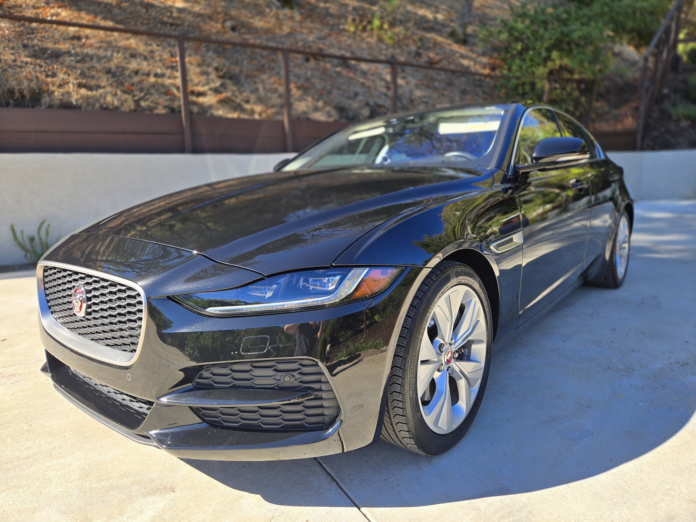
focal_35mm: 23
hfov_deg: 73.9
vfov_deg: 58.9
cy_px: 261
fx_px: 462
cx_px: 348
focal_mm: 5.4
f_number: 1.8
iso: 25
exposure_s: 1/636
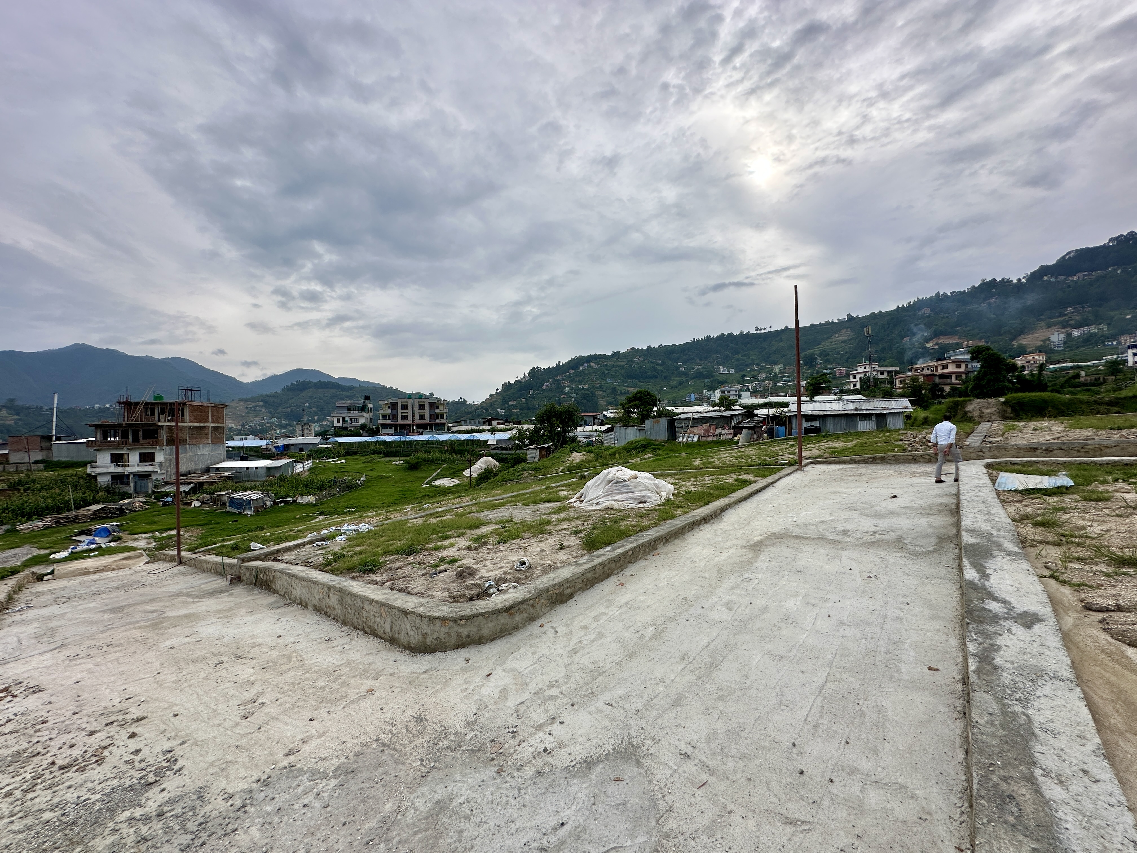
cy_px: 426
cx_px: 568
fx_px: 460
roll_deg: +1.0
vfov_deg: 85.7
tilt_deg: +0.9
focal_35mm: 14
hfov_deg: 102.1
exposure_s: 1/1595
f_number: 2.2
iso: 50
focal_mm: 2.22
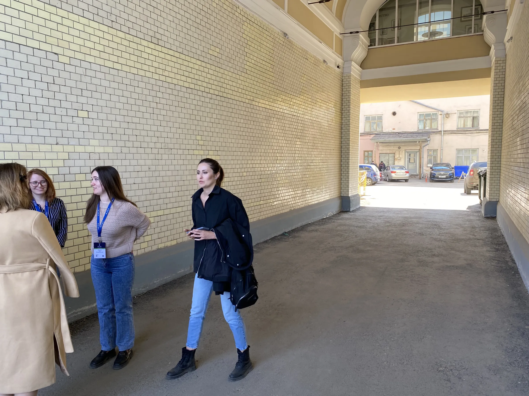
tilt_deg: -4.3
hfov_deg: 67.3
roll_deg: +0.5
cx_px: 264
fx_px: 397
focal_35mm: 26
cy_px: 198
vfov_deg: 53.1
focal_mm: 4.25
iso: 32
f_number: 1.8
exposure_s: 1/122
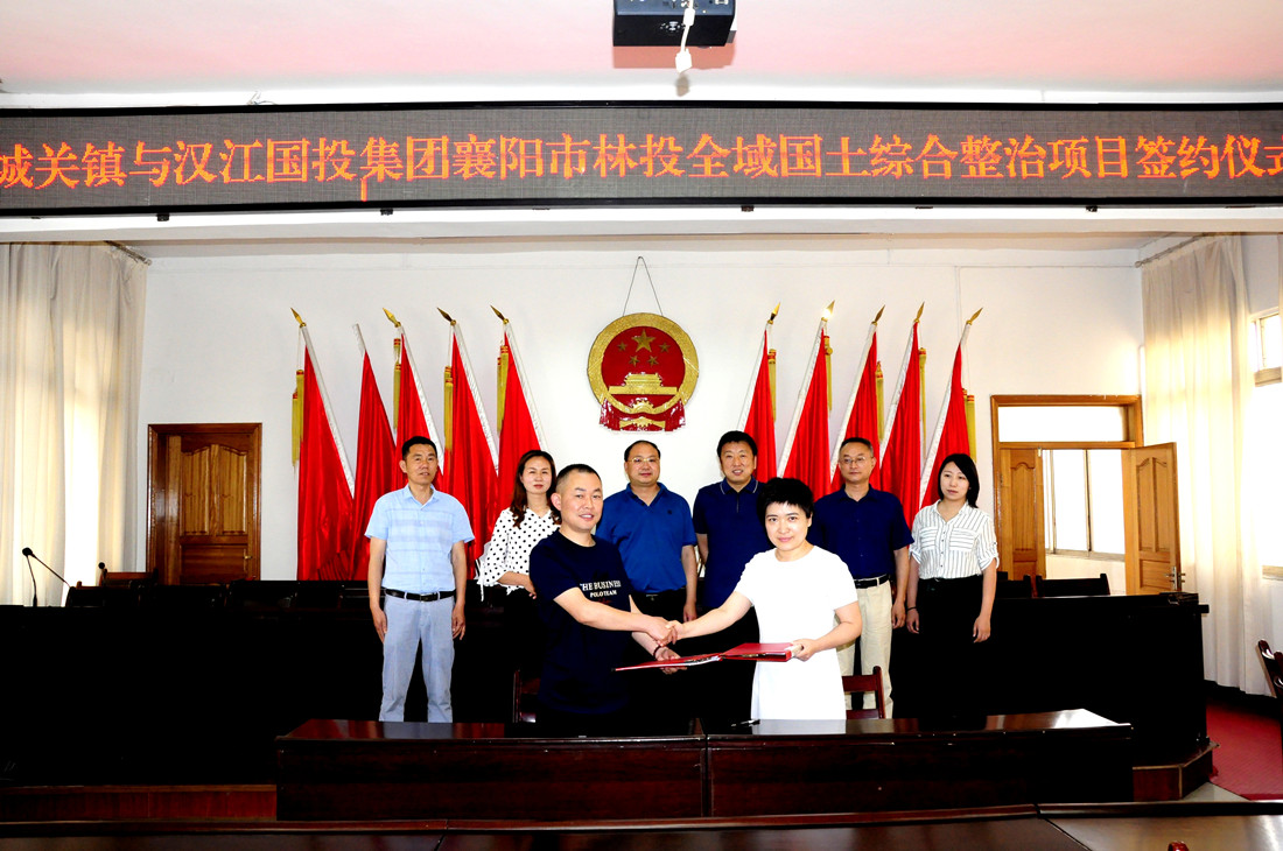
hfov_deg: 62.0
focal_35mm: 30
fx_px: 1068
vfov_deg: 43.5
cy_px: 426
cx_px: 642
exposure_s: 1/60
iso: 1250
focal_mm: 20
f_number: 8
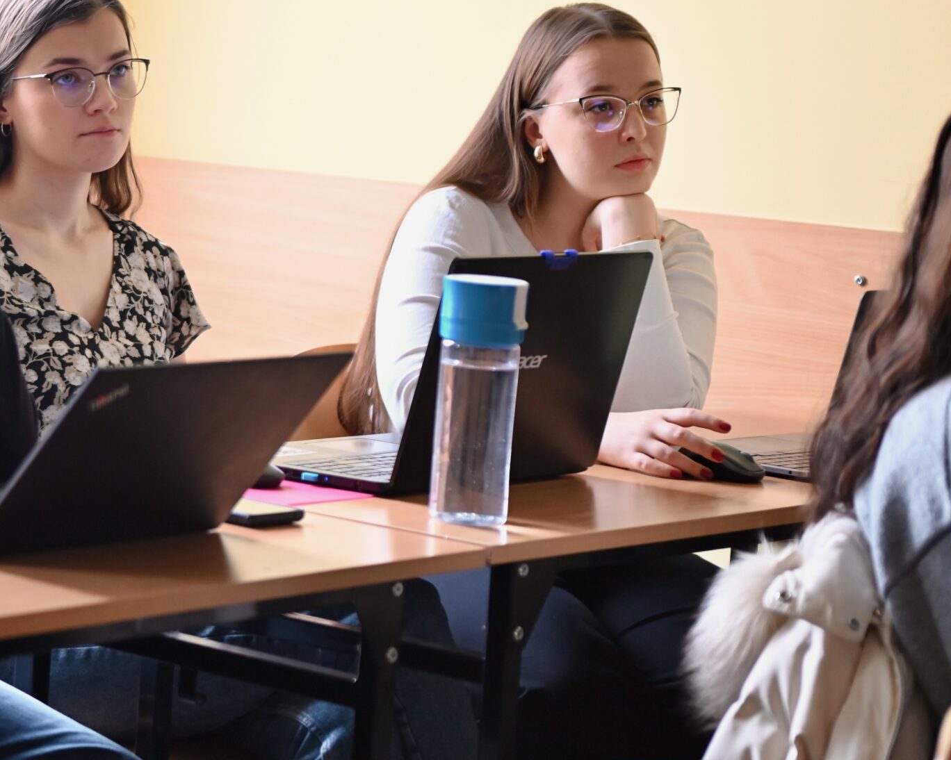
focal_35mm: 123
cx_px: 89
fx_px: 3461
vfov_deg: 12.5
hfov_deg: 15.5
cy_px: 325
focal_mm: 70
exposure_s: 1/250
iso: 1600
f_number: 2.8
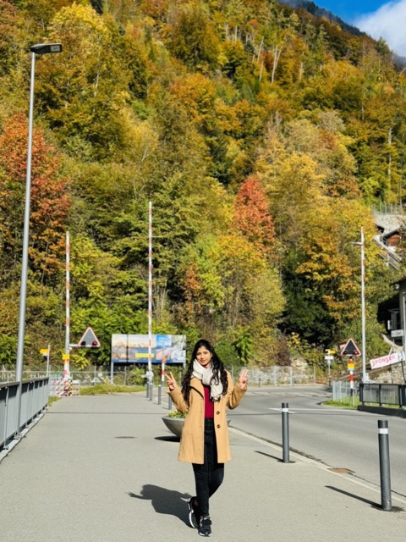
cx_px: 203
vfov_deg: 39.7
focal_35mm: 48
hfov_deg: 30.3
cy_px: 271
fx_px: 751
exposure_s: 1/4310
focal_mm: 6.86
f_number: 1.78
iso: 64
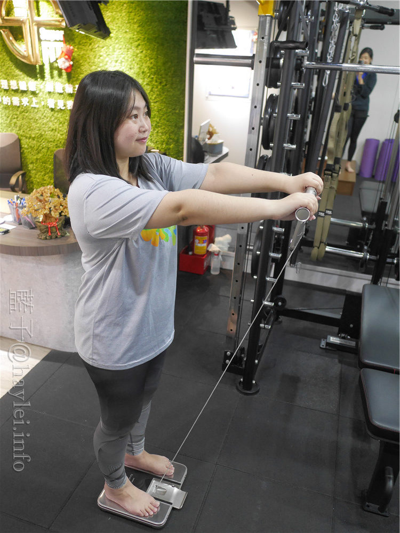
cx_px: 200
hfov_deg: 46.8
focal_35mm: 30
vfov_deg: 60.0
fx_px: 462
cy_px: 266
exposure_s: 1/60
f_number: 2.2
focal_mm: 15
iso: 1250
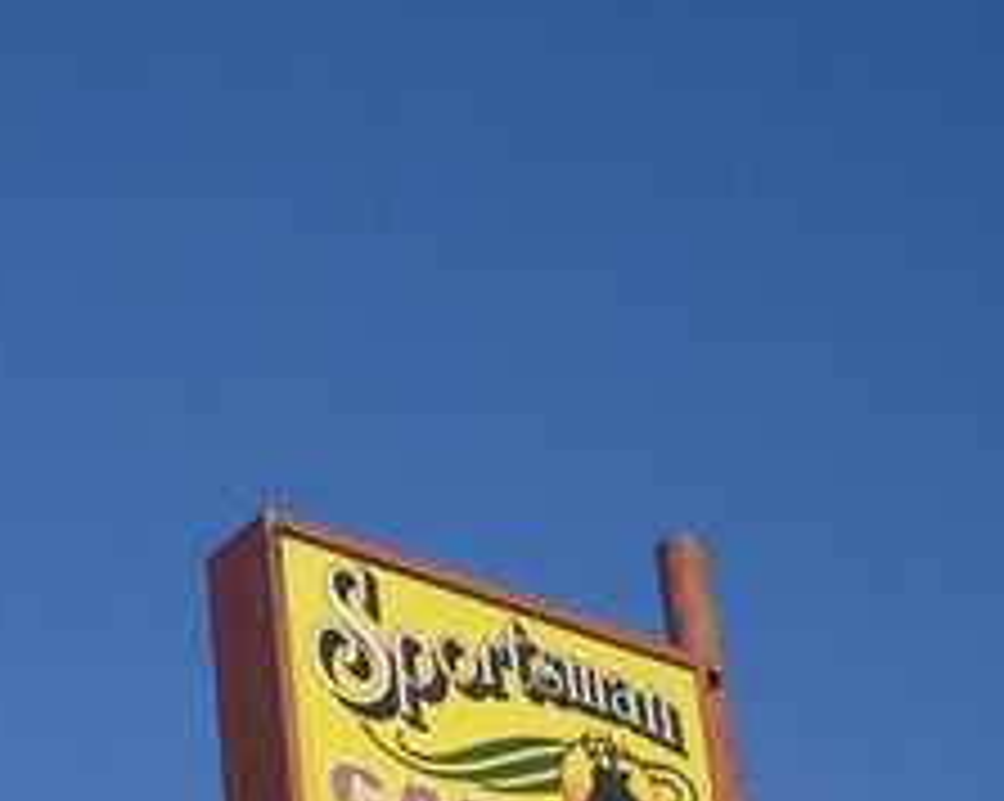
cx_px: 16
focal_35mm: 89
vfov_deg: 16.2
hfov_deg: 20.8
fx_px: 2642
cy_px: 1098
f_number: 5.4
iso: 100
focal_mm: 5
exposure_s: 1/400
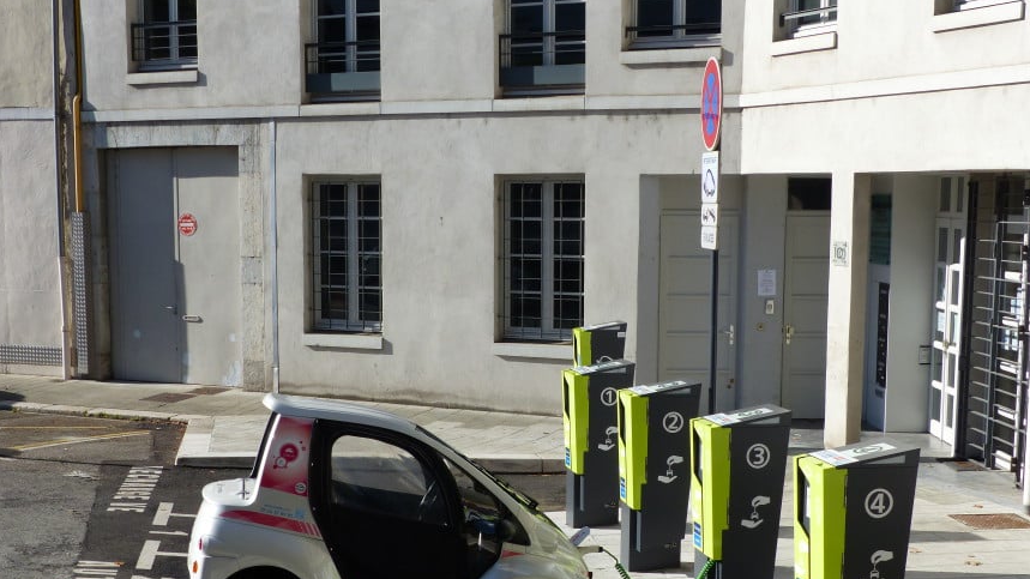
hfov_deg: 37.9
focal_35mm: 55
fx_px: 1502
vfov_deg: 21.7
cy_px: 386
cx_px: 515
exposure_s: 1/800
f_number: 4
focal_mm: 9.1
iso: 100
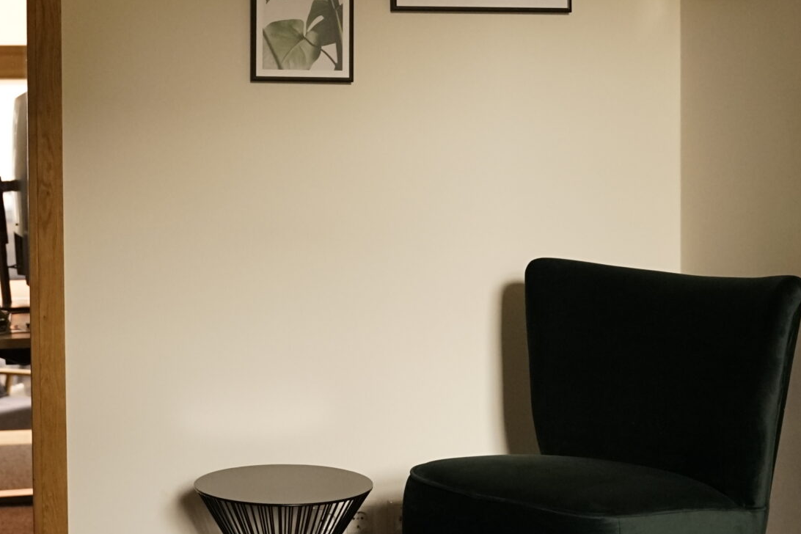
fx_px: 1523
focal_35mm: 68
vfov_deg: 19.9
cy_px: 208
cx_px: 277
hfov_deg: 29.3
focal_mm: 29.2
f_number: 2.8
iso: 2000
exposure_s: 1/500
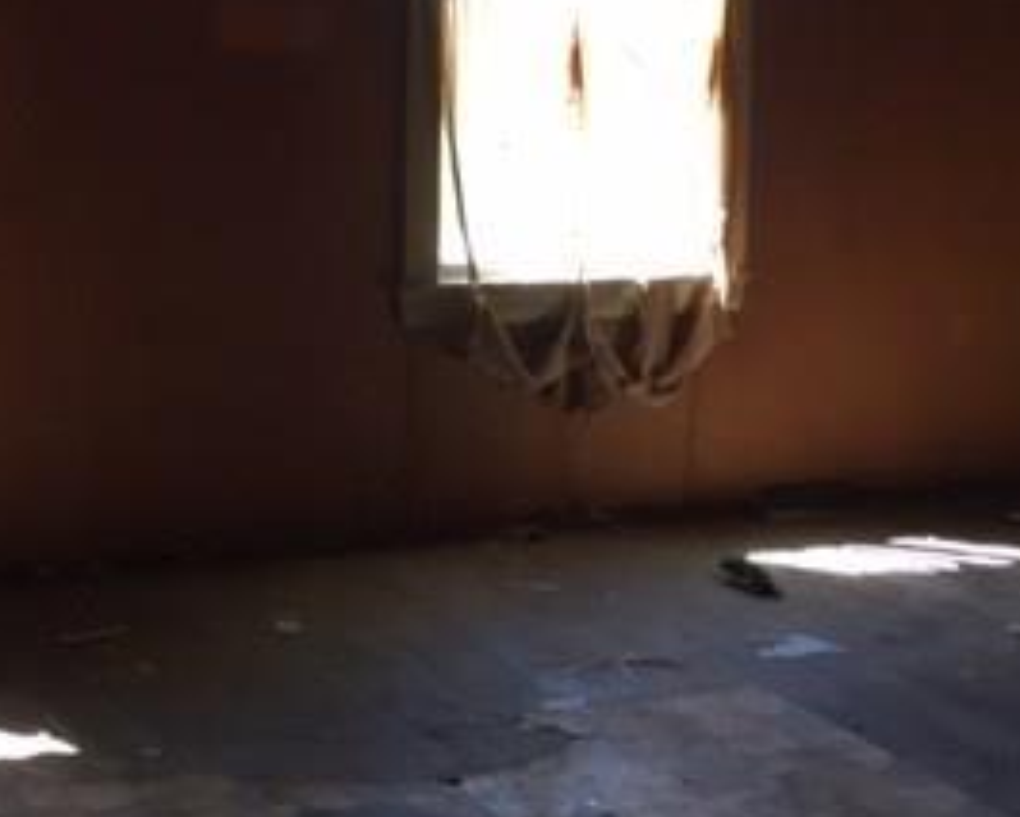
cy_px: 100
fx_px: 2054
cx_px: 38
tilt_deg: -4.6
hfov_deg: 26.6
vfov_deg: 22.0
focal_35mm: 68
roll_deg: +1.1
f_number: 2.2
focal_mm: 4.15
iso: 32
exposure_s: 1/30
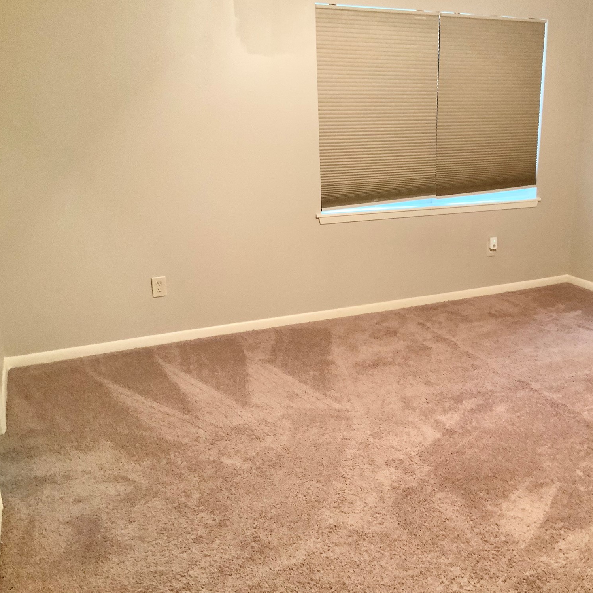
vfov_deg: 47.2
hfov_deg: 46.7
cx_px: 381
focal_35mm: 35
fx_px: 678
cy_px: 293
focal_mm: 3
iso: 250
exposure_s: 1/40
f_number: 1.8
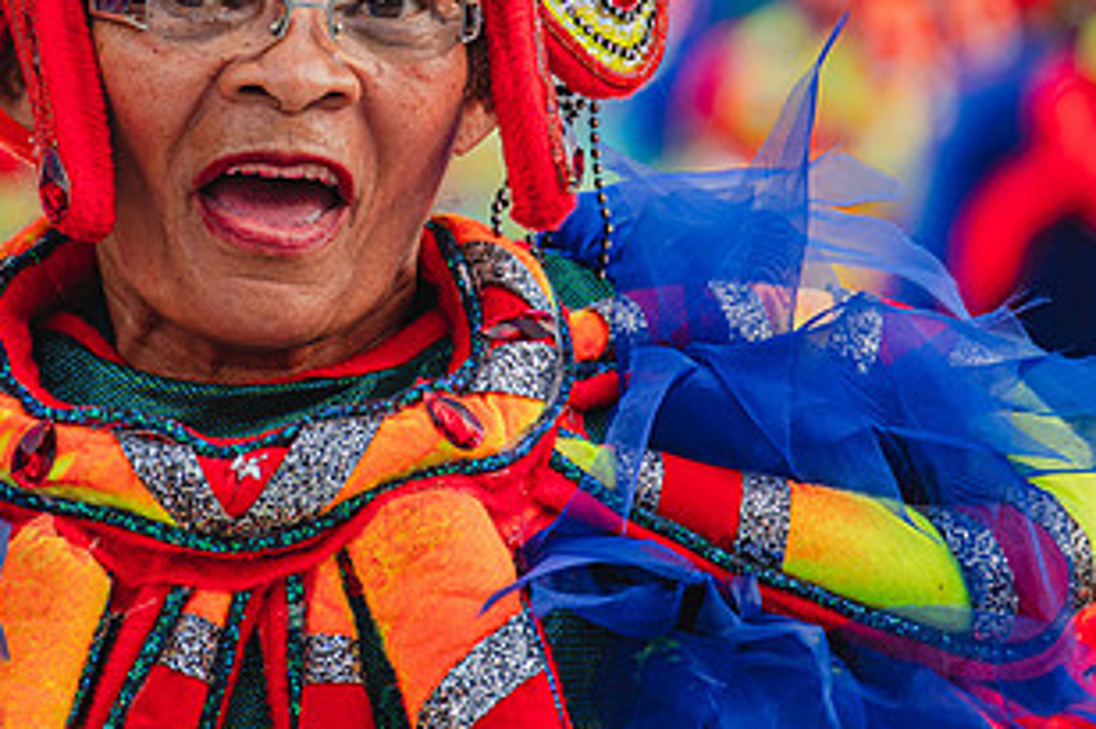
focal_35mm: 433
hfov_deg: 4.8
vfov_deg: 3.2
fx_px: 13175
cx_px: 331
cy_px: 167
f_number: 5.6
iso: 640
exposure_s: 1/1600
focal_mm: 230
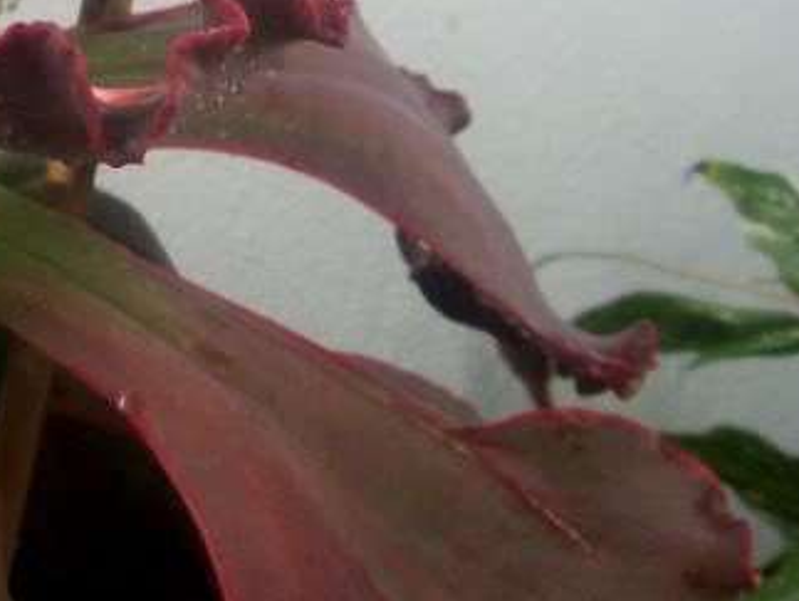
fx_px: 2634
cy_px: -25
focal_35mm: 114
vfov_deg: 12.8
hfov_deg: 16.8
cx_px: -32
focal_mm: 6
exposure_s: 1/134
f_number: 2.7
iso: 80
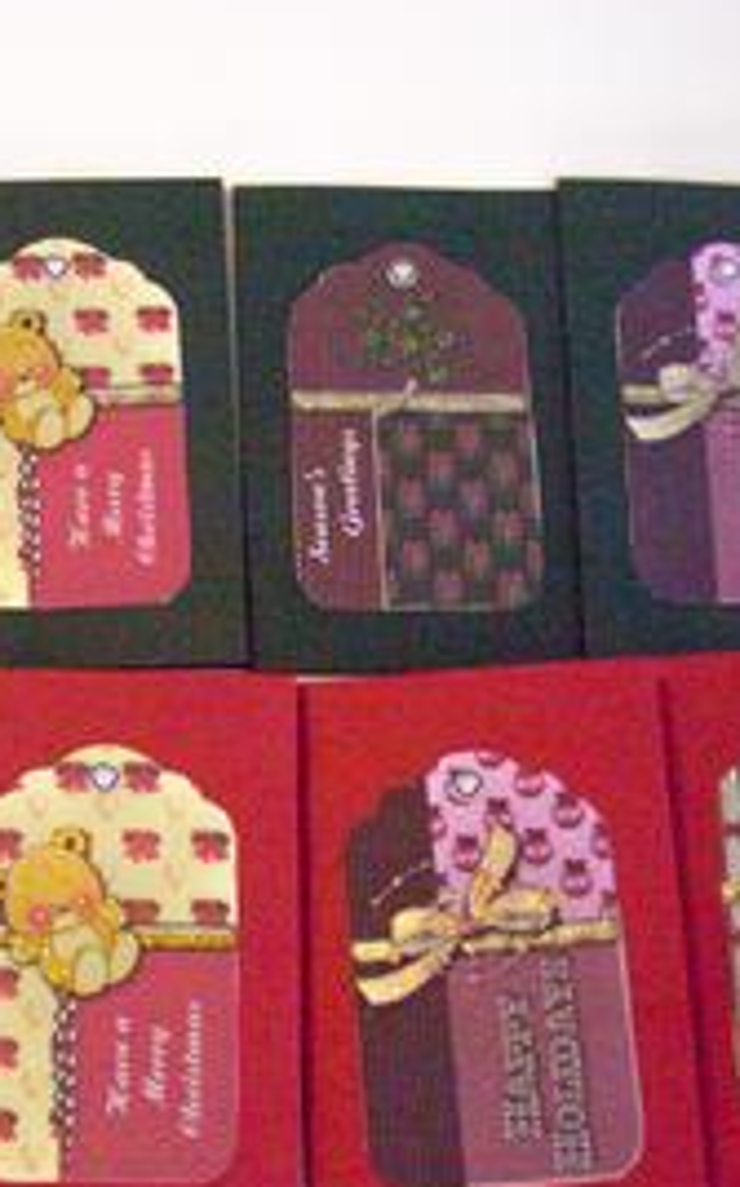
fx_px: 1843
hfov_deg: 22.3
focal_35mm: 57
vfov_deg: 35.7
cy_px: 620
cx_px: 124
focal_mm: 5.7
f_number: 2.9
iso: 160
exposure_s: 1/8
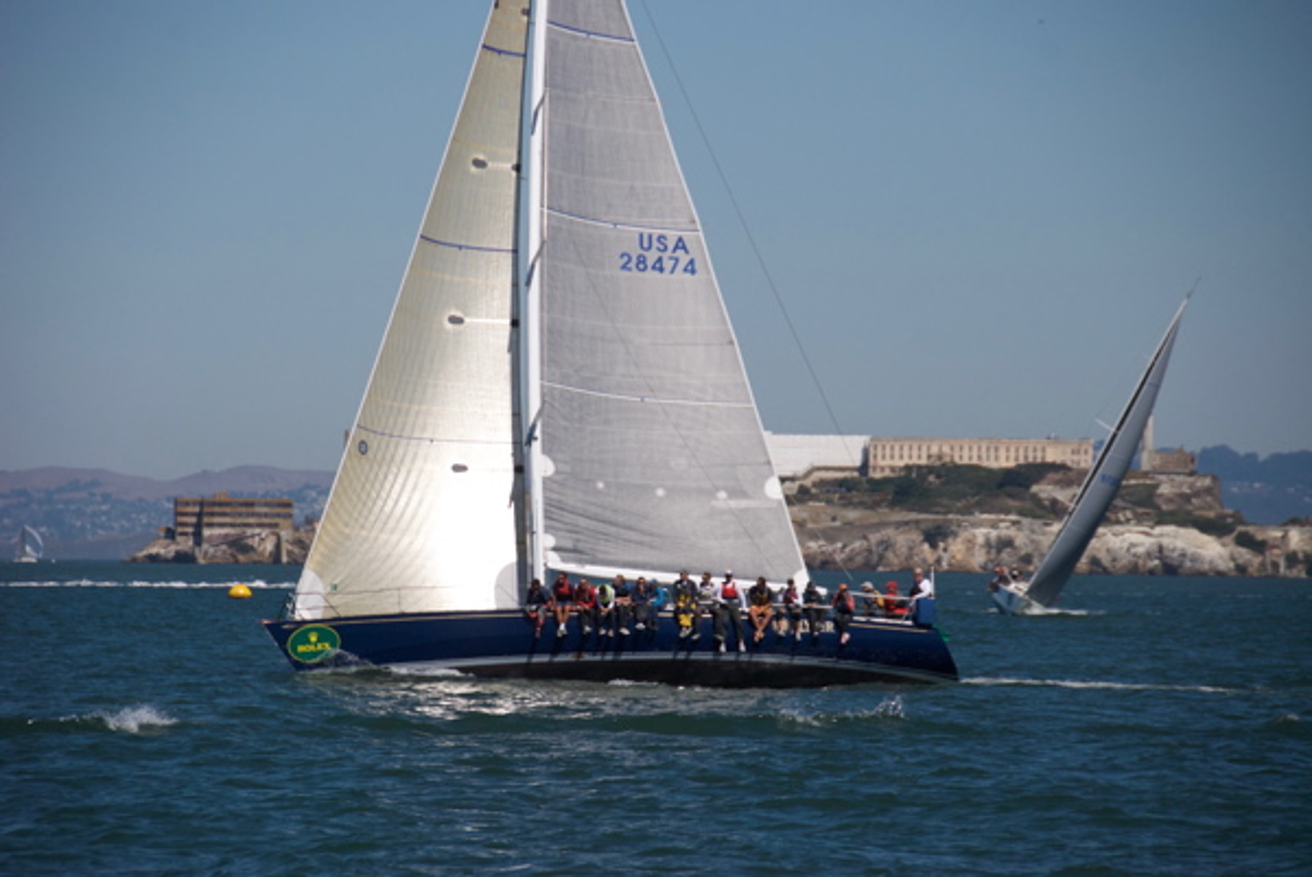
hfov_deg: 9.1
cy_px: 438
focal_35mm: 225
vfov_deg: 6.1
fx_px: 8206
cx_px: 656
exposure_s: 1/2500
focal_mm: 150
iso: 320
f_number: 6.3
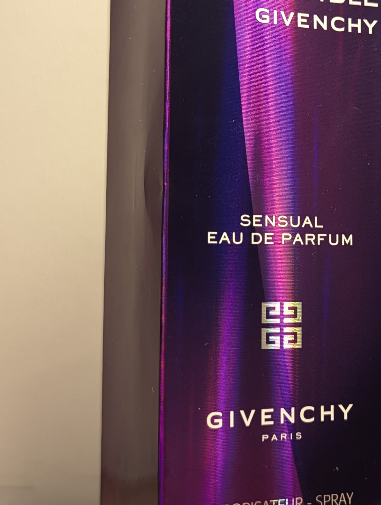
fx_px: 981
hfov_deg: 21.4
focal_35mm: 67
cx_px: 358
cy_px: 169
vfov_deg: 28.7
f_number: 1.85
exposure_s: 1/100
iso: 205
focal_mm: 6.81
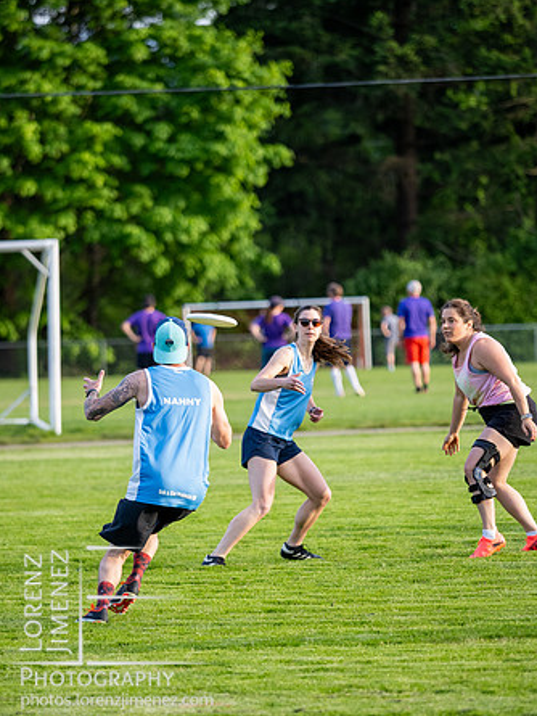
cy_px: 357
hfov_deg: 4.9
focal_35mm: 303
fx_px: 6264
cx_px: 269
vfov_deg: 6.5
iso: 640
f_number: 2.8
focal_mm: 150
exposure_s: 1/1000
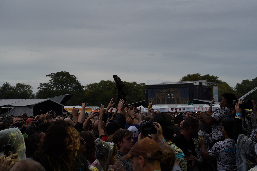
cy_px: 86
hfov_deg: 31.9
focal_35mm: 63
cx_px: 128
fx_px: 450
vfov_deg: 21.6
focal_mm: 63
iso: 100
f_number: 8
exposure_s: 1/640
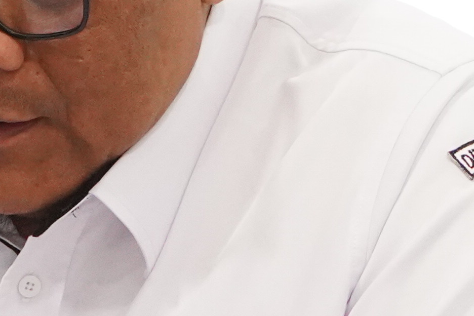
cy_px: 186
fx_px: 9453
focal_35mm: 718
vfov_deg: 1.9
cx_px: 571
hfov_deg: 2.9
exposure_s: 1/125
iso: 6400
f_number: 7.1
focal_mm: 112
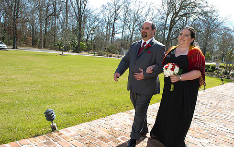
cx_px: 137
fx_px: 185
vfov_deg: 43.1
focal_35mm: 29
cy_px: 83
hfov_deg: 64.2
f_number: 5.6
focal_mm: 24
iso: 100
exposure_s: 1/200
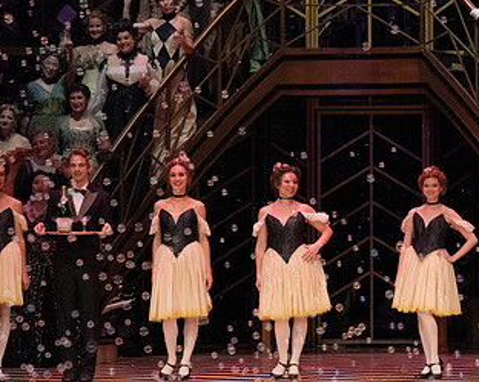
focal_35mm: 234
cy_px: 139
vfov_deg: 6.6
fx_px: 3314
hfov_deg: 8.3
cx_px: 278
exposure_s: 1/400
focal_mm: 134
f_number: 16
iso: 12800
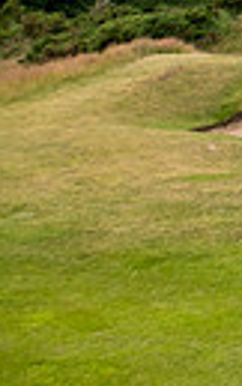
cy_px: -184
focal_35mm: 110
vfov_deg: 17.2
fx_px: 1157
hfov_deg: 9.0
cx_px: 795
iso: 400
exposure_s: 1/1250
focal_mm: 24
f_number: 5.6
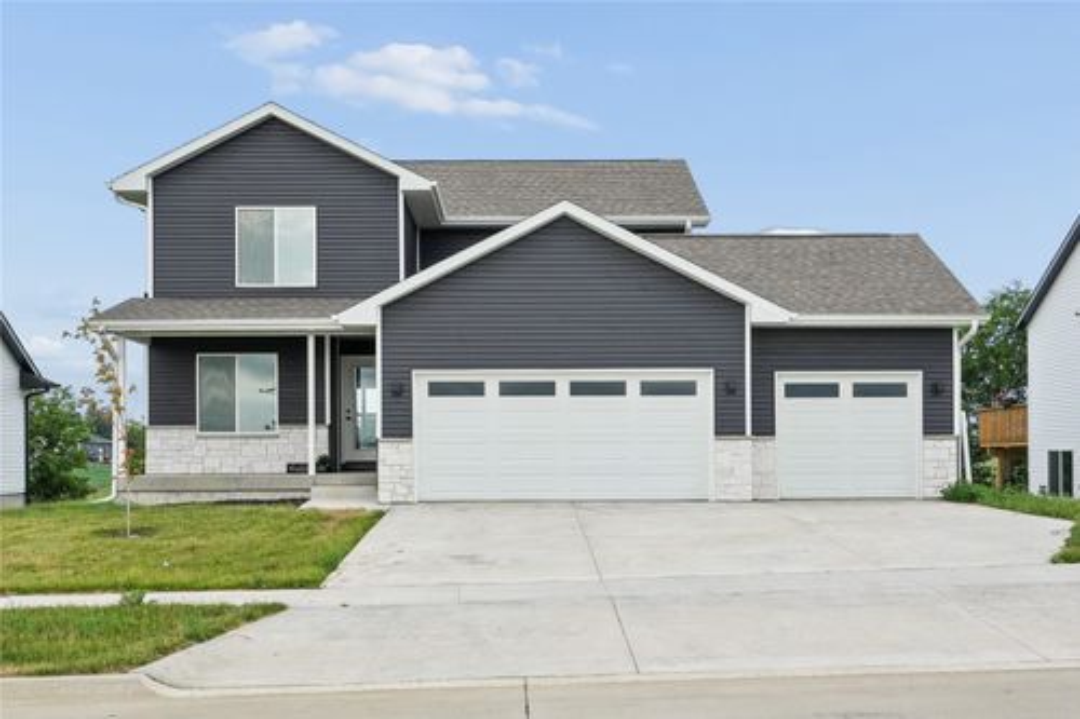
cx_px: 540
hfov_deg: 43.6
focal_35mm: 45
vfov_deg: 29.8
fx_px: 1349
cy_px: 360
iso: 400
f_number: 9
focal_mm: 30
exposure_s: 1/500
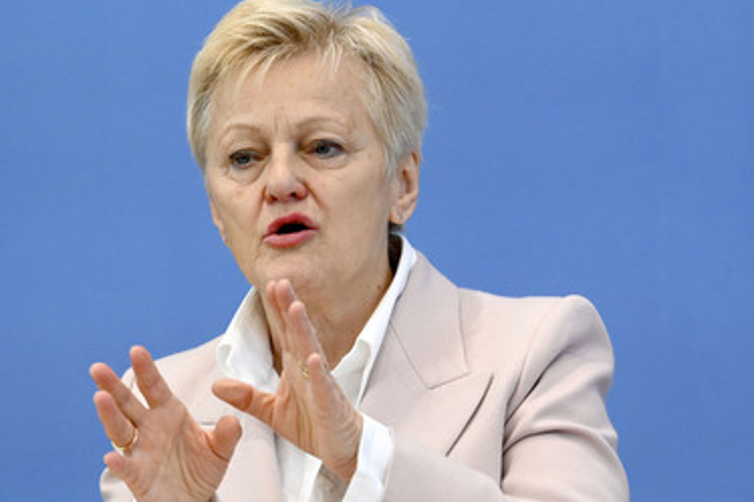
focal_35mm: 123
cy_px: 262
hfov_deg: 16.7
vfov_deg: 11.1
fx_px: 2575
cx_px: 334
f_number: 6.3
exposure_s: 1/800
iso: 4000
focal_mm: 102
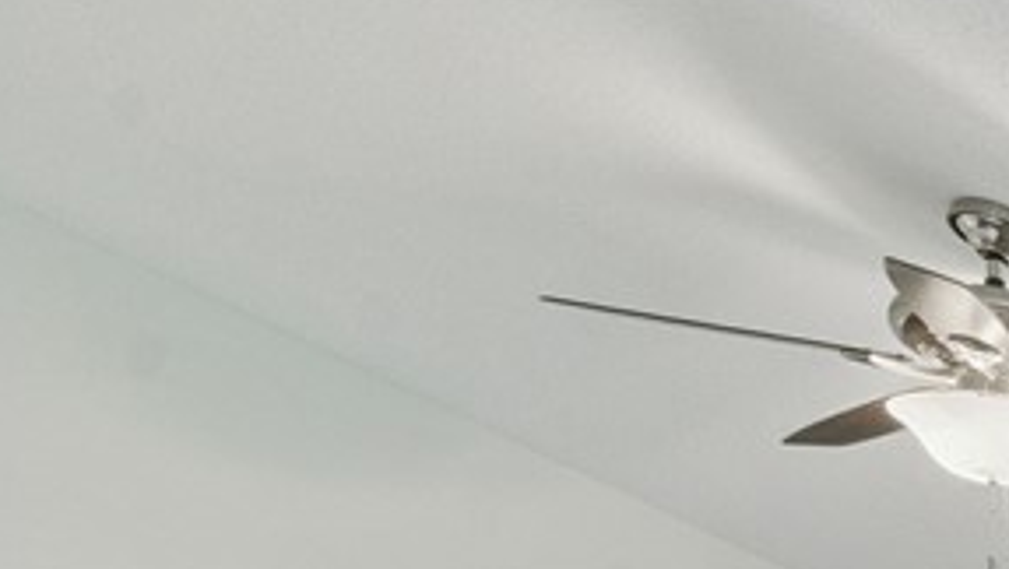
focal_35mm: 99
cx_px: 2895
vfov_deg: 10.7
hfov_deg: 12.1
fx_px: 2651
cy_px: 1287
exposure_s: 1/5
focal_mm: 16
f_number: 10
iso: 400
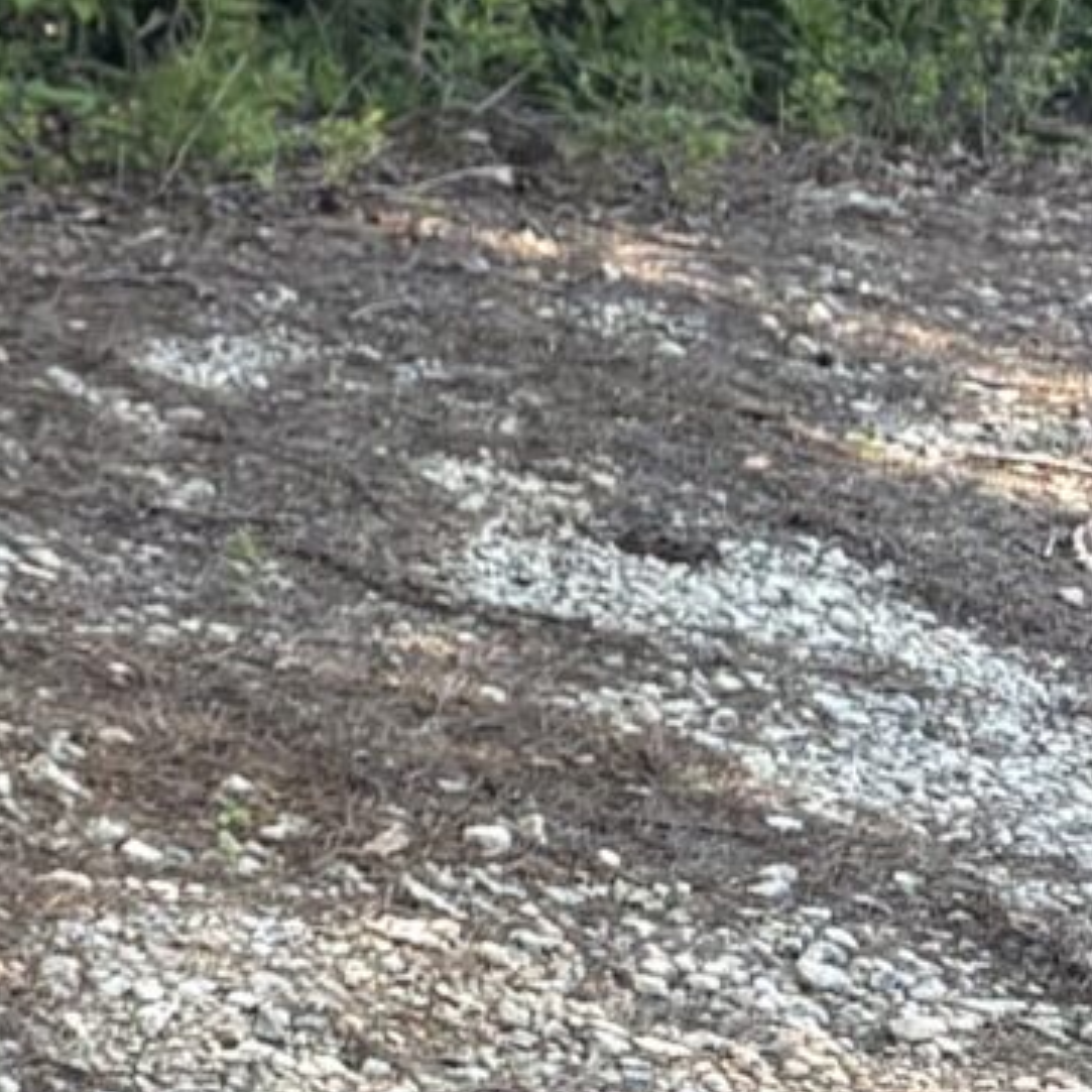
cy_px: -315
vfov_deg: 10.5
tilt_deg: -7.5
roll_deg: -4.9
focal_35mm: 163
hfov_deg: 8.7
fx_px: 5818
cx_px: -2290
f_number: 1.6
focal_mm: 5.96
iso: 50
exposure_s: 1/489
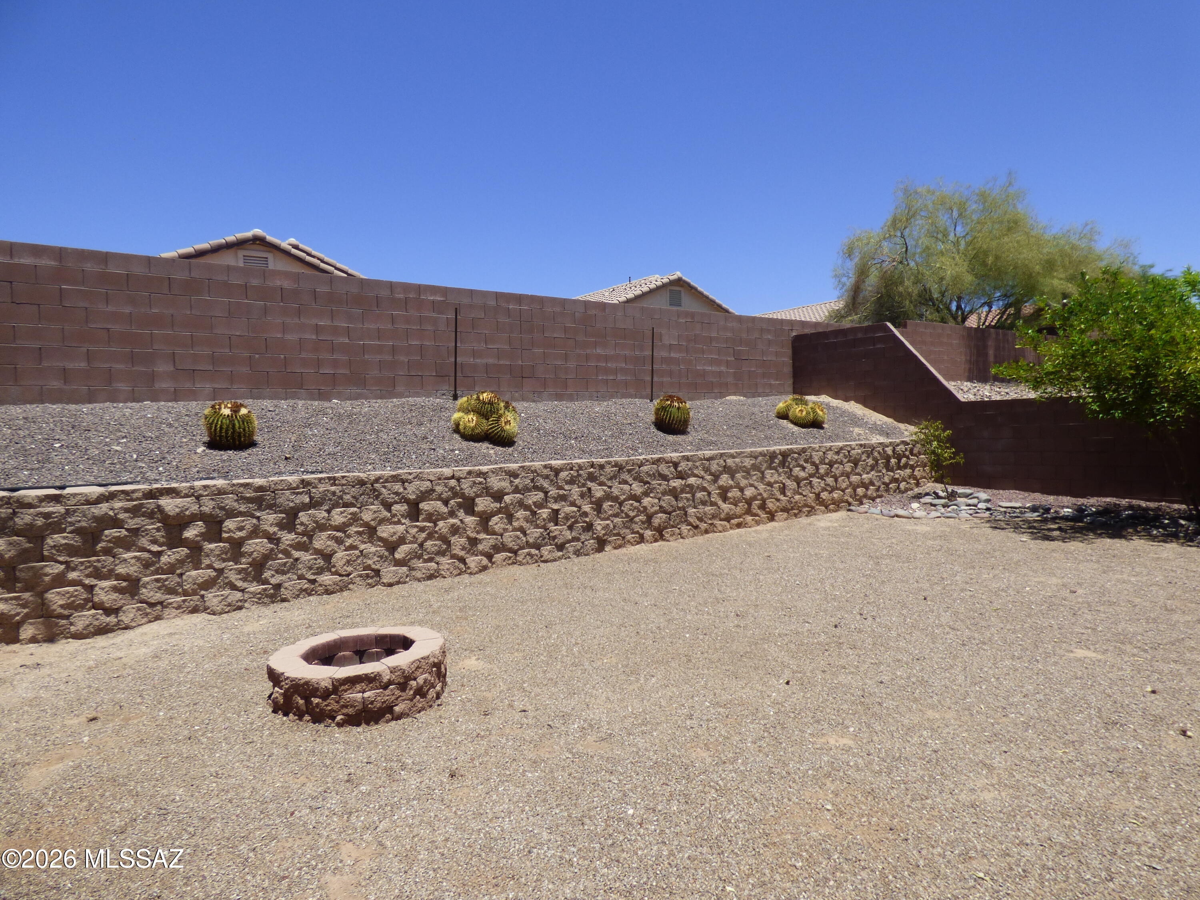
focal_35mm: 20
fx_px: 693
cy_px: 450
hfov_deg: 81.7
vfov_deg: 66.0
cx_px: 600
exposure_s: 1/1600
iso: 100
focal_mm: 3.58
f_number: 2.8
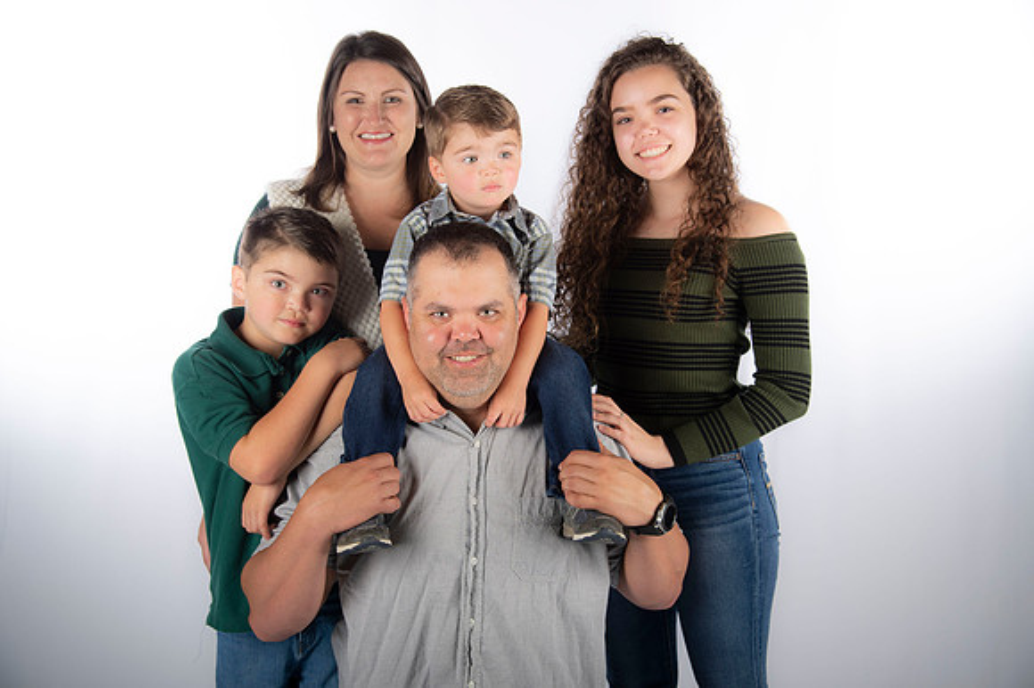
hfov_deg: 39.6
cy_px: 344
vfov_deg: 27.0
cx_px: 517
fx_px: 1435
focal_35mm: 50
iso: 100
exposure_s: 1/200
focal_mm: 50
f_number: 5.6
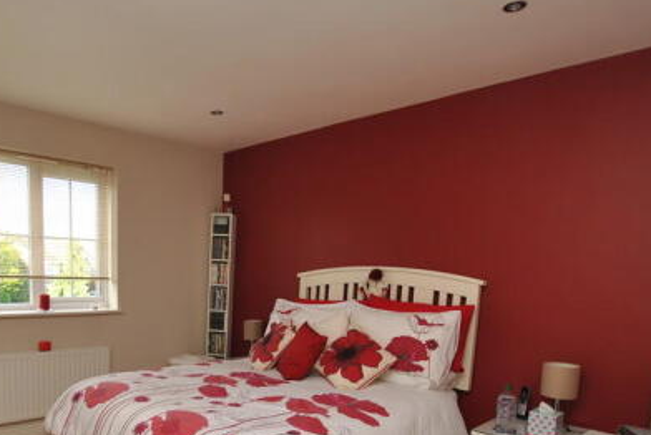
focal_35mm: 25
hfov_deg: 69.7
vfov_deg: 49.3
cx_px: 225
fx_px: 452
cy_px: 328
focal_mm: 10
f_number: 4
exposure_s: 1/60
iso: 200
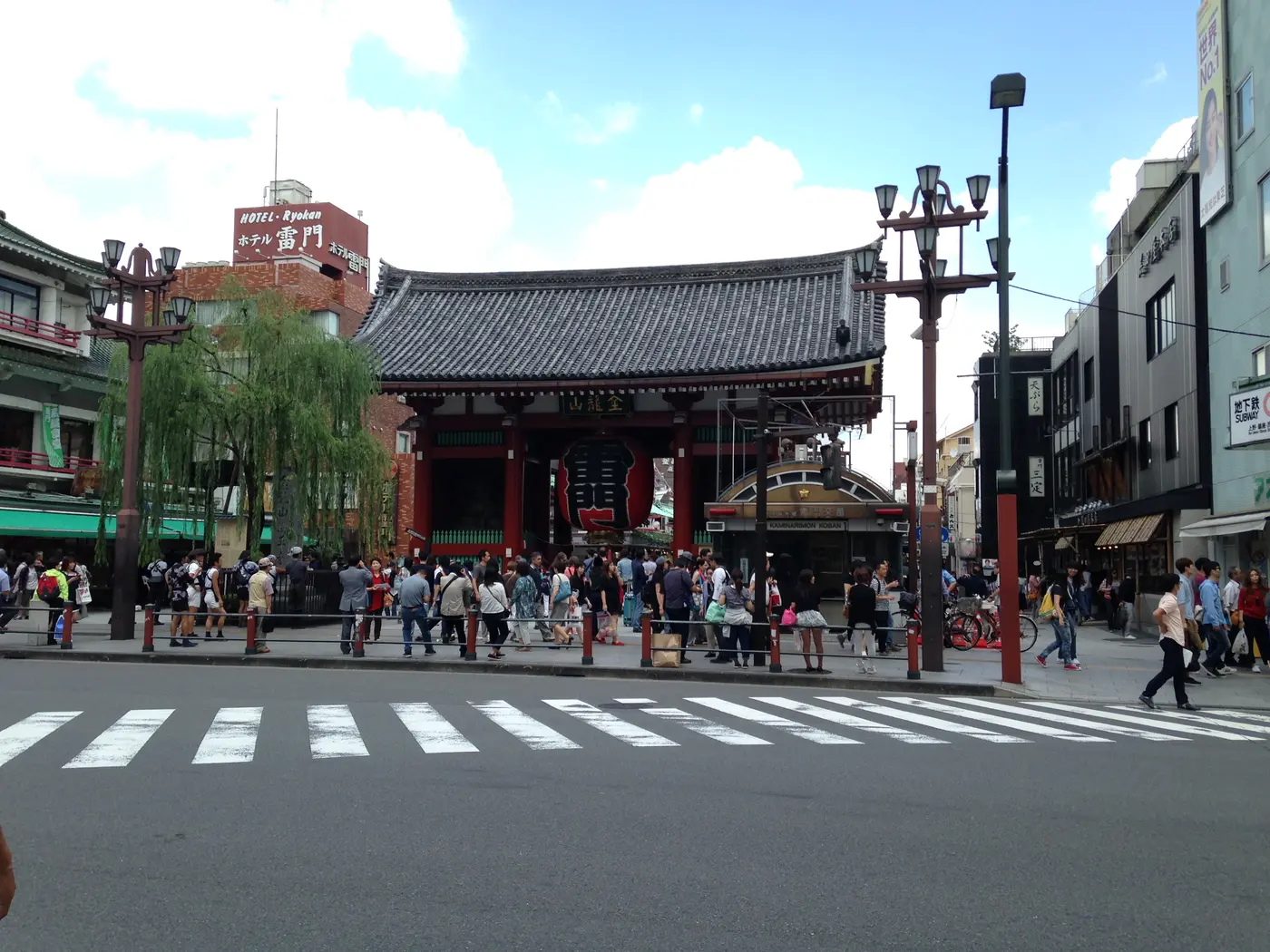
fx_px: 1211
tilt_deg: +4.5
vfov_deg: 42.9
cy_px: 476
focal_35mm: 33
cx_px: 635
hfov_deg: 55.4
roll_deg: -1.4
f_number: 2.4
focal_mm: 4.12
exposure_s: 1/704
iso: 50
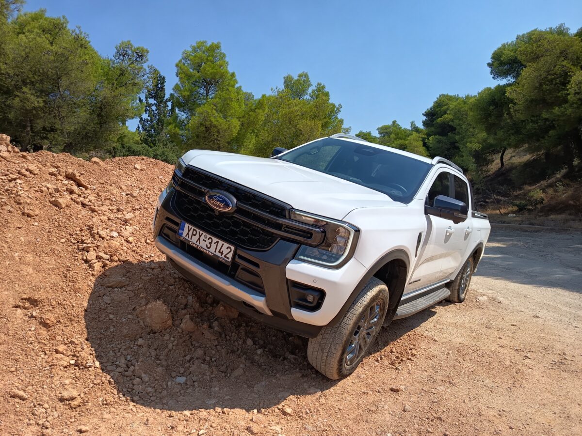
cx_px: 291
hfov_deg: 71.6
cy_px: 218
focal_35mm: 24
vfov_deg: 56.8
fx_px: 404
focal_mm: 5.24
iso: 50
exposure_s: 1/560
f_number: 1.7
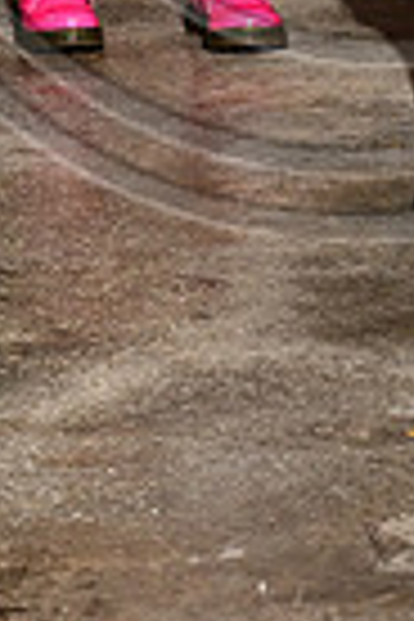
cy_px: -346
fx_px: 5071
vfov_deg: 6.9
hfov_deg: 4.7
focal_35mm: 294
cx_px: 360
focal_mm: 70
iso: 1000
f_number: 6.3
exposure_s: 1/125
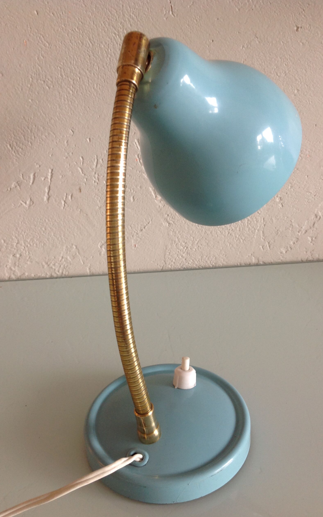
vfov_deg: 51.5
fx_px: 535
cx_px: 188
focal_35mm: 38
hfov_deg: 33.5
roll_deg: +2.4
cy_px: 260
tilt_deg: -24.4
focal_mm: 4.28
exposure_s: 1/15
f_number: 2.4
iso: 50
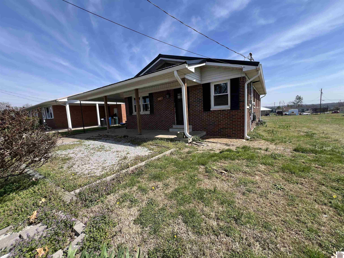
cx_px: 172
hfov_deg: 106.2
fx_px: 129
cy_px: 129
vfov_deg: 89.9
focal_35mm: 13
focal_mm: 1.57
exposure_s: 1/874
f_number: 1.8
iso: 32
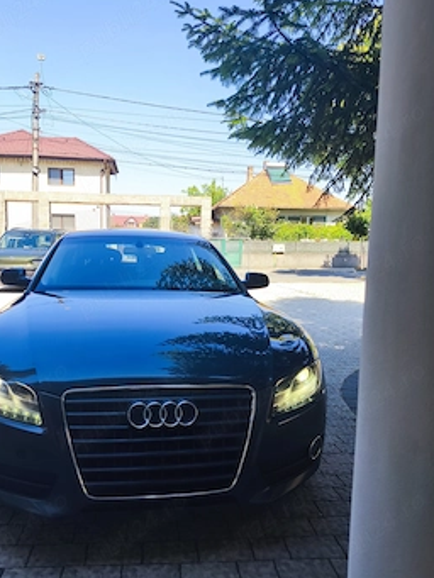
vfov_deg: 65.3
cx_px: 192
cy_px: 303
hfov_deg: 51.3
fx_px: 451
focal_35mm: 27
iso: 50
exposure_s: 1/338
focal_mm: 6.18
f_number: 1.65
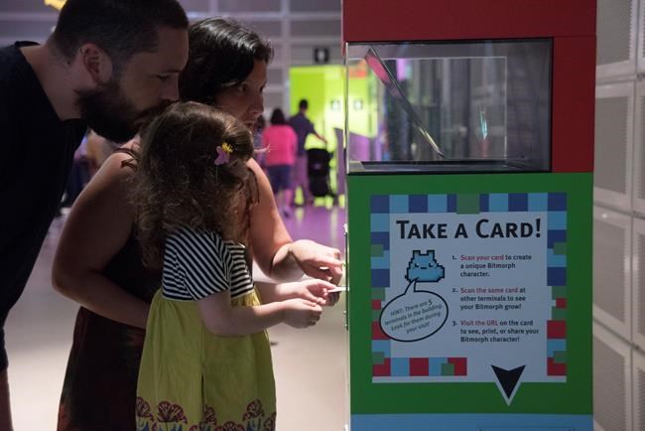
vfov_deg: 24.2
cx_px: 322
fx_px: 1004
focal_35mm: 56
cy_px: 216
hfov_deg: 35.6
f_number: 5.6
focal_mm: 56
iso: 6400
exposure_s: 1/60
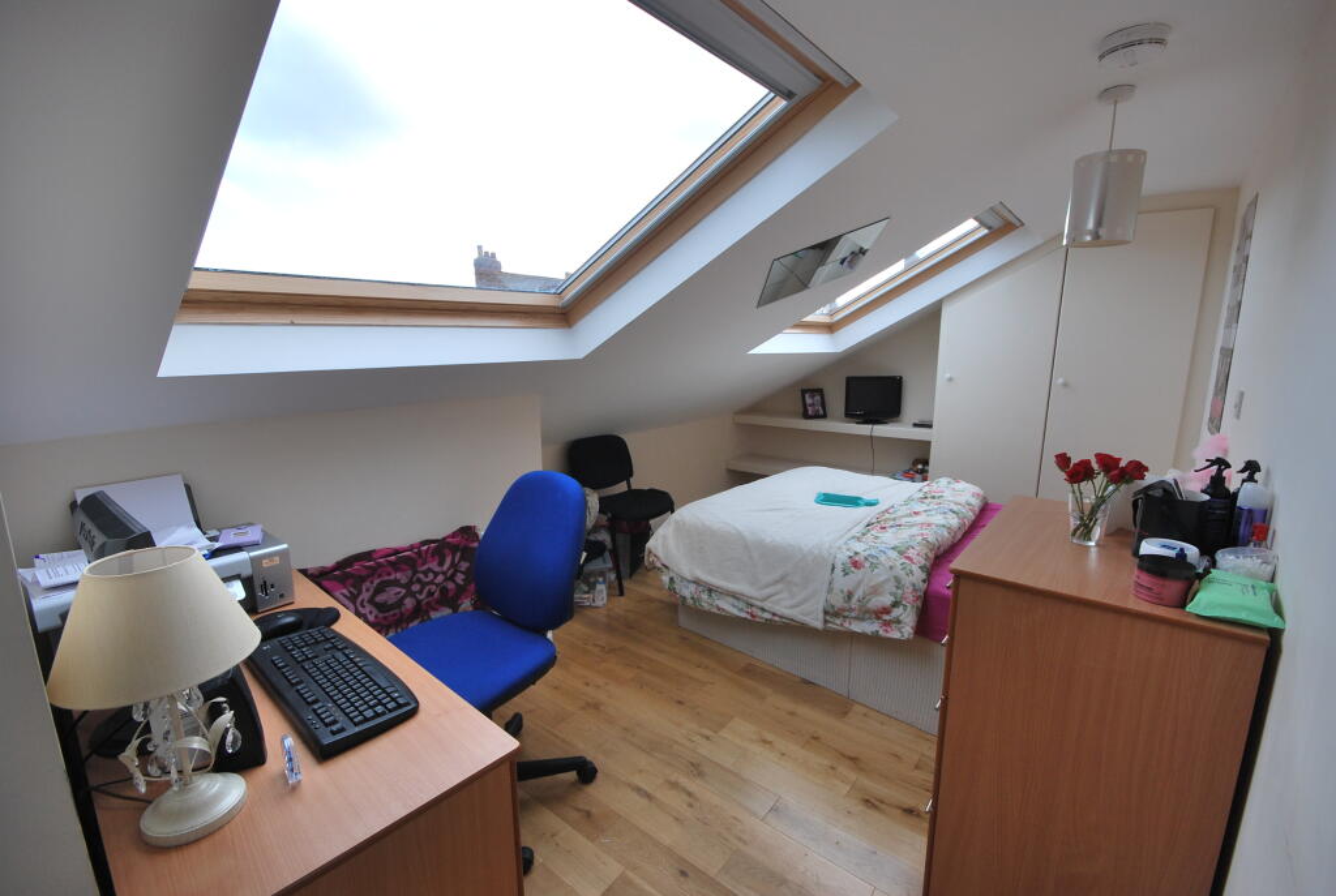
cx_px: 668
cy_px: 448
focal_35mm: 15
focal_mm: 10
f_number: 9
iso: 200
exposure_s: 1/80
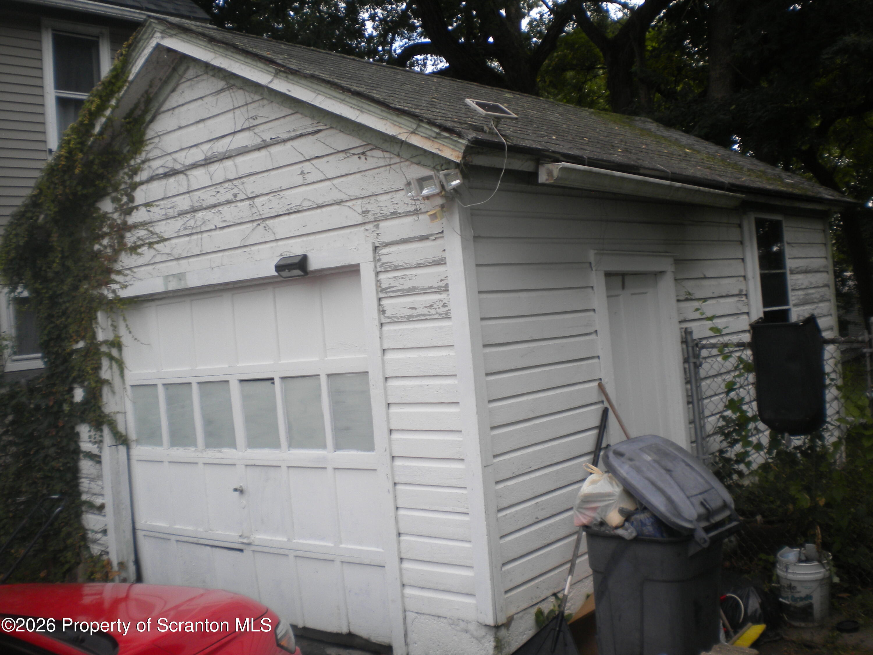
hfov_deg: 52.6
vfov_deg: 40.7
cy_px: 328
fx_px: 883
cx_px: 436
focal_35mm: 35
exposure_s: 1/266
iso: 80
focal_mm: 6.3
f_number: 4.6
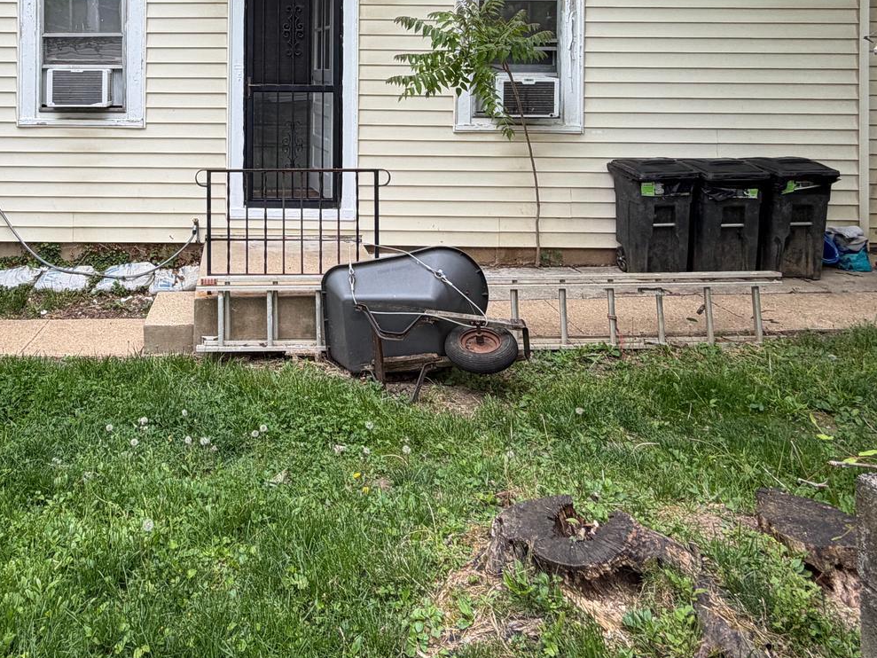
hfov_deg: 59.4
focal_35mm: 29
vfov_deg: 43.8
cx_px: 254
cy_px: 59
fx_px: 735
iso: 40
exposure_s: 1/163
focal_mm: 2.22
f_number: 2.2
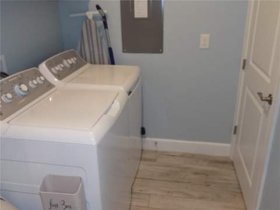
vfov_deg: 46.8
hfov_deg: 60.0
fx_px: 243
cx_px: 140
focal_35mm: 30
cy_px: 105
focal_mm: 5.3
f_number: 3.3
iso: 320
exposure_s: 1/30
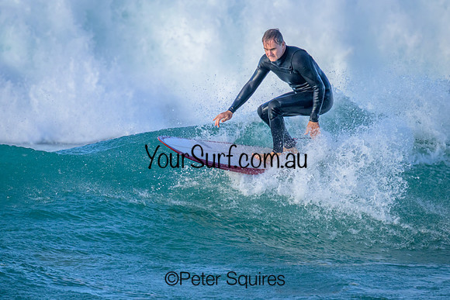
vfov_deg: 1.5
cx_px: 201
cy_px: 158
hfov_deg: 2.3
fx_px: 11287
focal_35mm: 903
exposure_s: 1/2000
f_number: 11
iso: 2800
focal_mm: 800
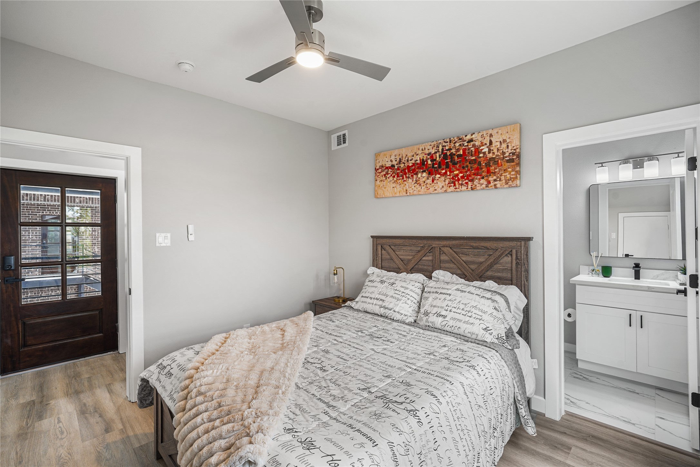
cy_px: 234
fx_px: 311
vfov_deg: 73.7
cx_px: 350
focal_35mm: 16
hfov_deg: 96.7
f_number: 8
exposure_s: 1.3
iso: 100
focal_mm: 16
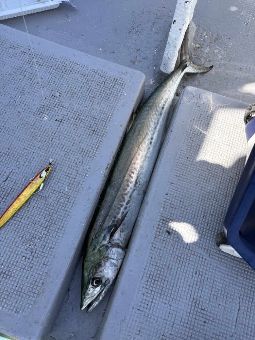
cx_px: 128
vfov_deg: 67.3
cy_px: 170
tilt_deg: -69.1
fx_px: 255
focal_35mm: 26
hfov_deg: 53.1
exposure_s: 1/973
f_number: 1.6
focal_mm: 5.96
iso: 64
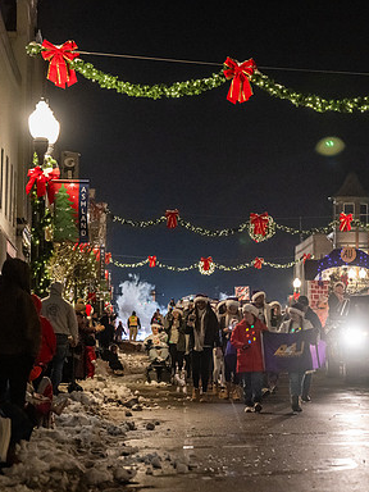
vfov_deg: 14.6
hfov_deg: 10.9
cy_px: 247
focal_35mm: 135
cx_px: 342
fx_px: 1919
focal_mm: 93
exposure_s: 1/200
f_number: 3.2
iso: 4000
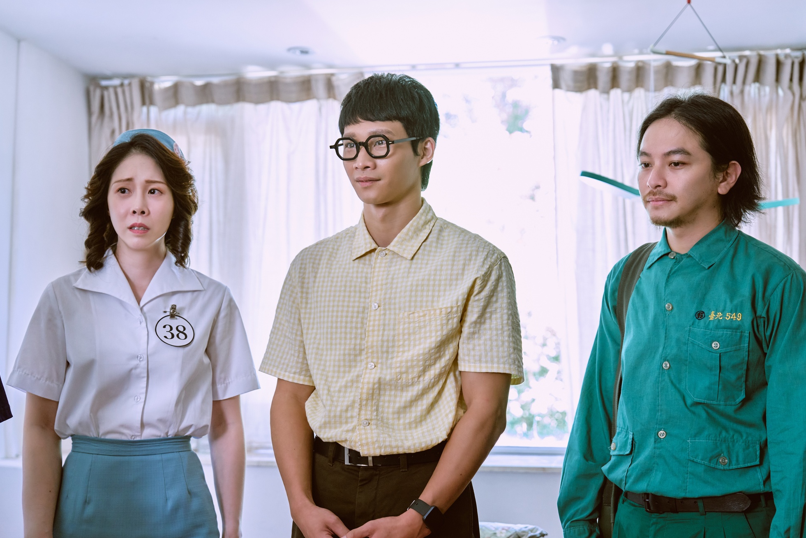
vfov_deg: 26.5
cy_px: 272
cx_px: 402
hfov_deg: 38.9
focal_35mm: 51
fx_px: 1142
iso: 2500
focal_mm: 50
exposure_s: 1/160
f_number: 3.5
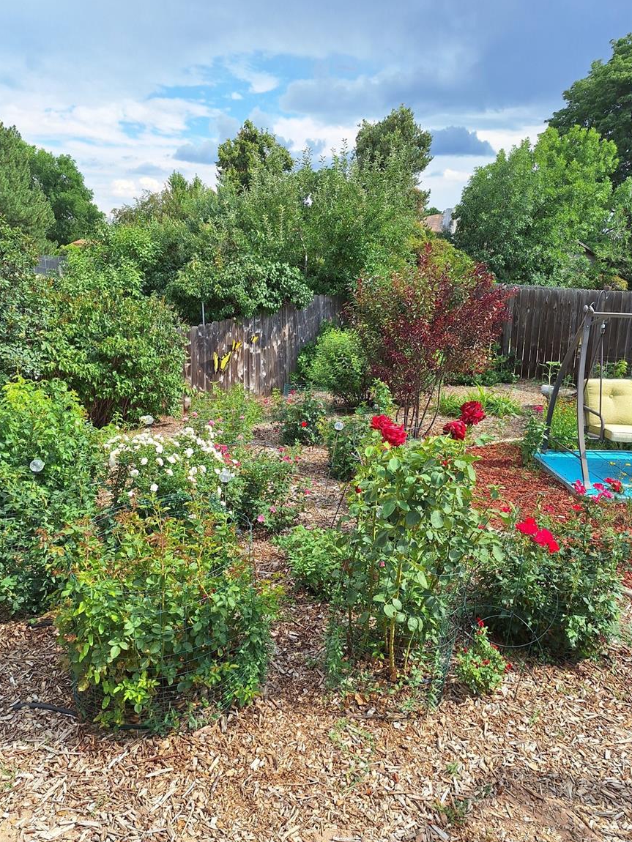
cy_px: 413
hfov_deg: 56.8
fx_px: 584
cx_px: 316
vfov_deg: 71.6
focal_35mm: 24
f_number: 1.8
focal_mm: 5.54
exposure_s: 1/1389
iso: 40
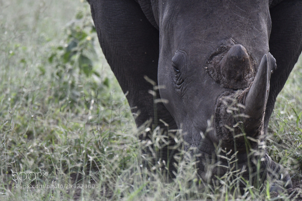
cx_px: 151
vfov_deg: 2.3
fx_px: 5032
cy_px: 100
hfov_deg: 3.4
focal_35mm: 600
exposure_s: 1/640
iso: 1000
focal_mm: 400
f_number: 5.6
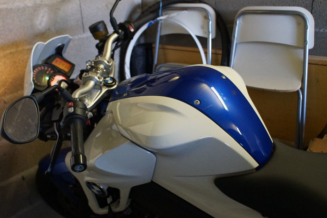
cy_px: 108
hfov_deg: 51.9
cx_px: 164
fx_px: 336
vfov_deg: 36.0
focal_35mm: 37
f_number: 4.5
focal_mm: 24
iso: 3200
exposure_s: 1/80
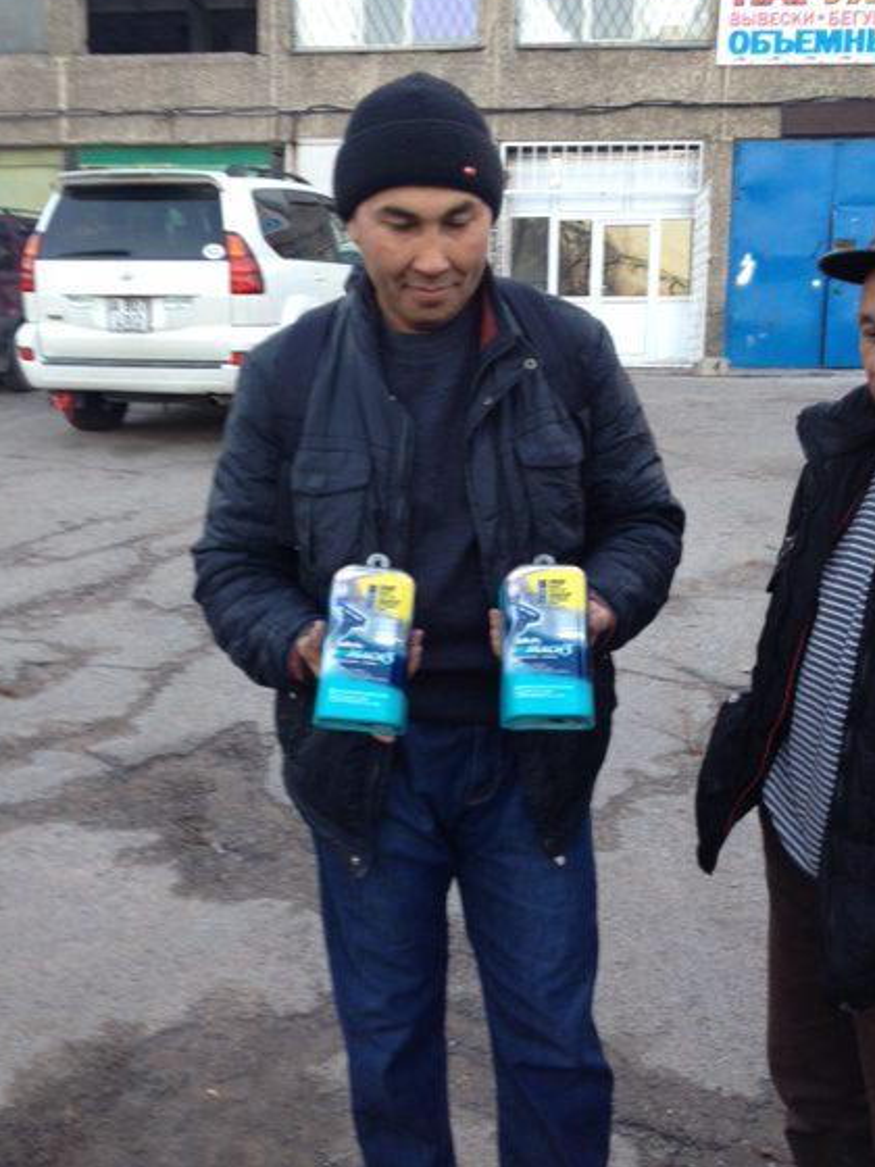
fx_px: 1348
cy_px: 602
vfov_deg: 46.8
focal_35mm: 40
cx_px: 448
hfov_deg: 36.0
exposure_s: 1/30
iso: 50
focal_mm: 4.28
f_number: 2.4
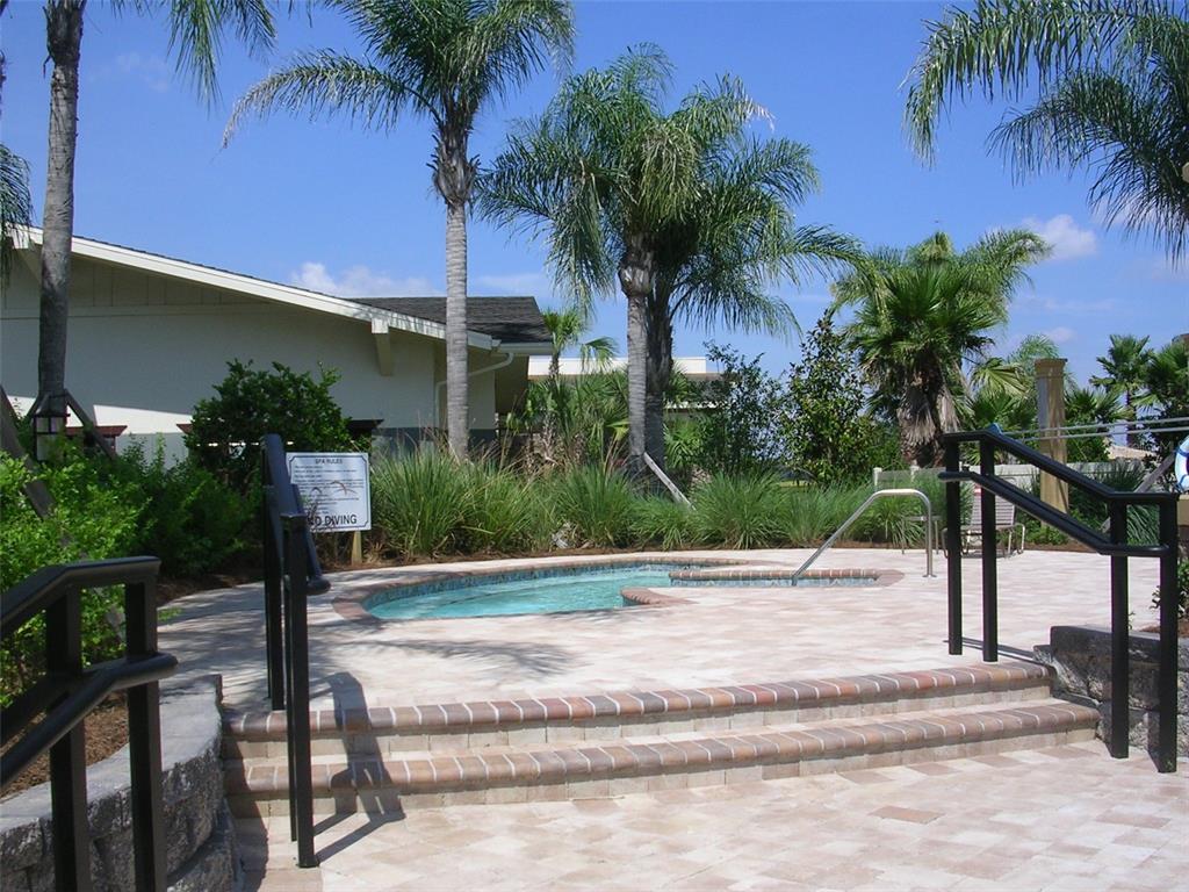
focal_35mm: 38
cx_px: 594
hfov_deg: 49.0
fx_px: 1305
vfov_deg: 37.7
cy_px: 446
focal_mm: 5.8
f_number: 5.6
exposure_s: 1/400
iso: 50
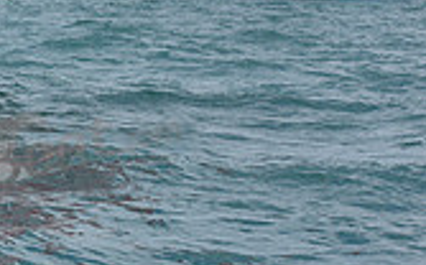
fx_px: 3781
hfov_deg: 6.3
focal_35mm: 326
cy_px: -190
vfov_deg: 4.0
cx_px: -309
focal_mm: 92
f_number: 8
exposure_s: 1/1250
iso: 250
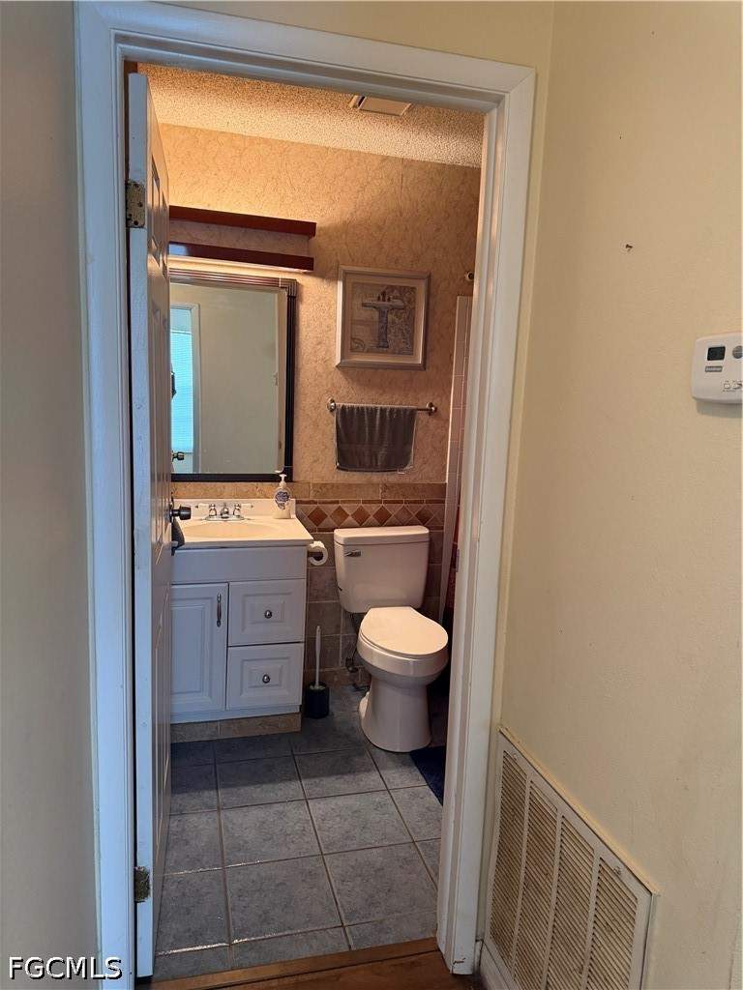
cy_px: 495
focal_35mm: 24
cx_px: 372
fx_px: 687
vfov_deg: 71.6
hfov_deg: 56.8
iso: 320
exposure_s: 1/60
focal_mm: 6.76
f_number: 1.78
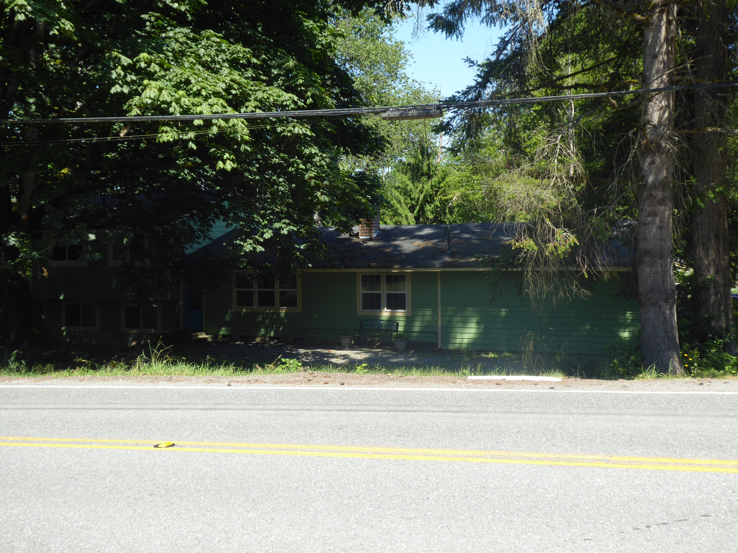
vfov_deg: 40.7
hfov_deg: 52.6
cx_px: 369
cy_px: 276
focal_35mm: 35
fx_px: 746
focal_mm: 6.3
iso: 80
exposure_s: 1/250
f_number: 3.7
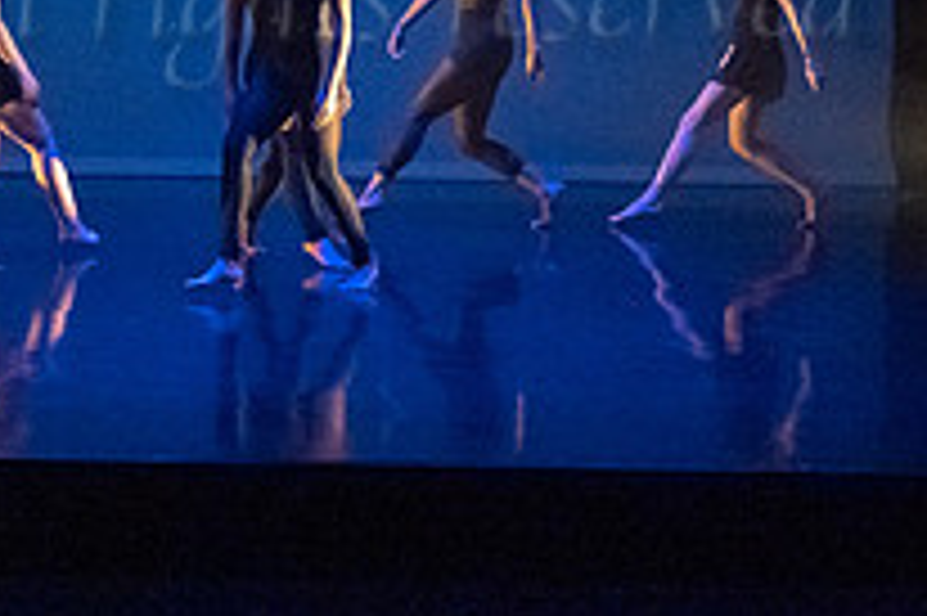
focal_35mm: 153
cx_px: 157
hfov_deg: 13.4
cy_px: -8
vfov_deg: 8.9
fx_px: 3937
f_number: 3.2
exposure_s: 1/320
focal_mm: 50
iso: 4000
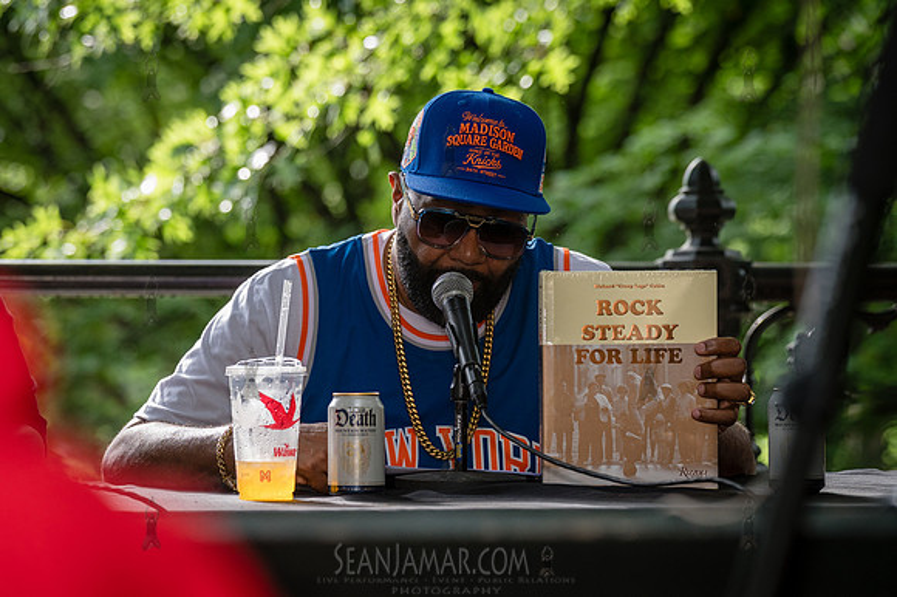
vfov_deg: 10.8
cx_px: 366
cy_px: 336
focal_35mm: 127
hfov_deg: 16.2
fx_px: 3159
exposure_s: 1/500
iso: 1250
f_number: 4
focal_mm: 107
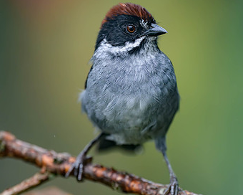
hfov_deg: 2.2
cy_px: 102
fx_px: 6465
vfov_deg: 1.7
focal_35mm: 899
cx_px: 179
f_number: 2.8
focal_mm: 400
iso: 1000
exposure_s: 1/800
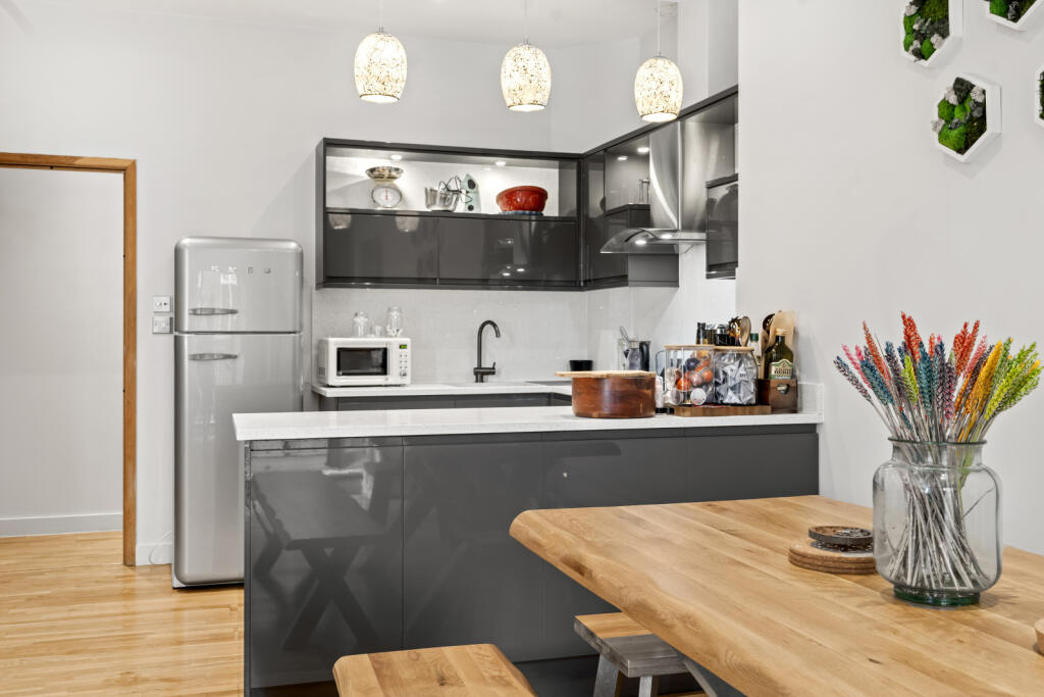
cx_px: 522
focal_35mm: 35
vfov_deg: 37.9
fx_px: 1015
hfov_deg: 54.4
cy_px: 348
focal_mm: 35
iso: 400
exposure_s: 1/1.25
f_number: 11
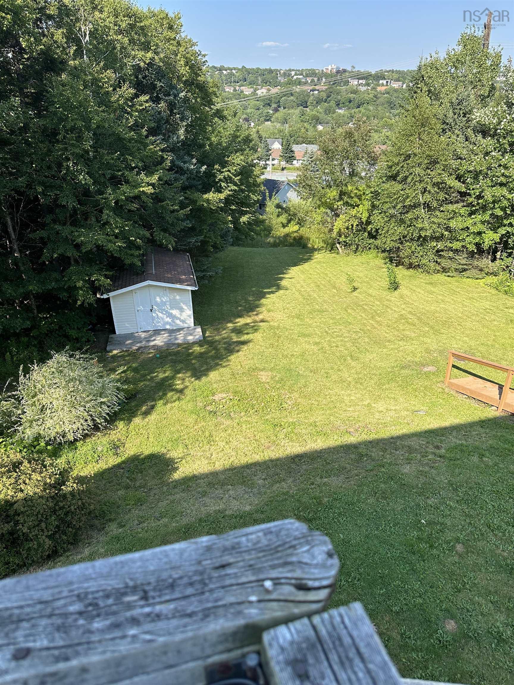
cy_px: 342
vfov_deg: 71.6
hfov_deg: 56.8
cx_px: 257
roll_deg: +0.8
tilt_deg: -26.8
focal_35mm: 24
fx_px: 475
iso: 80
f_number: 1.78
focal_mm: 6.86
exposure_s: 1/1613
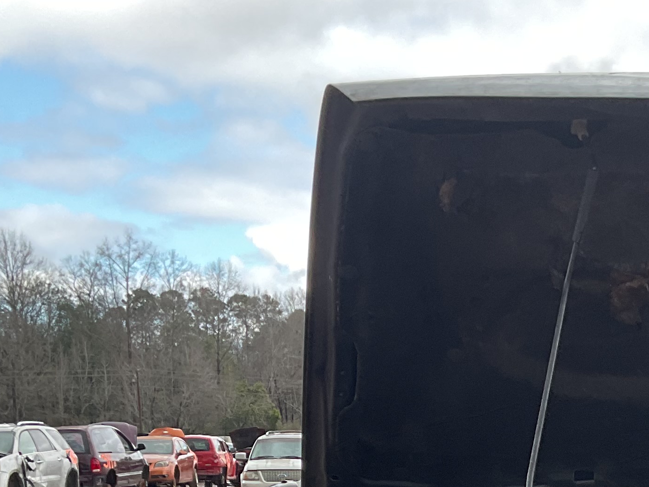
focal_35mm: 84
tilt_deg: -6.4
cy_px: 653
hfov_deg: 22.5
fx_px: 1575
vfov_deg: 16.5
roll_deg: +0.2
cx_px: 622
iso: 16
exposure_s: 1/234
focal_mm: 3
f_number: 1.8
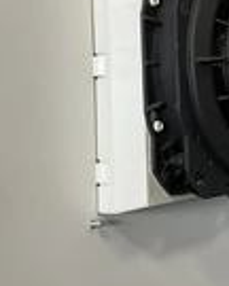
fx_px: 712
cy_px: 81
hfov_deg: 17.7
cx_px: 250
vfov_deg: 22.6
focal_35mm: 84
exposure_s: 1/60
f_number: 1.8
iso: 100
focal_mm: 3
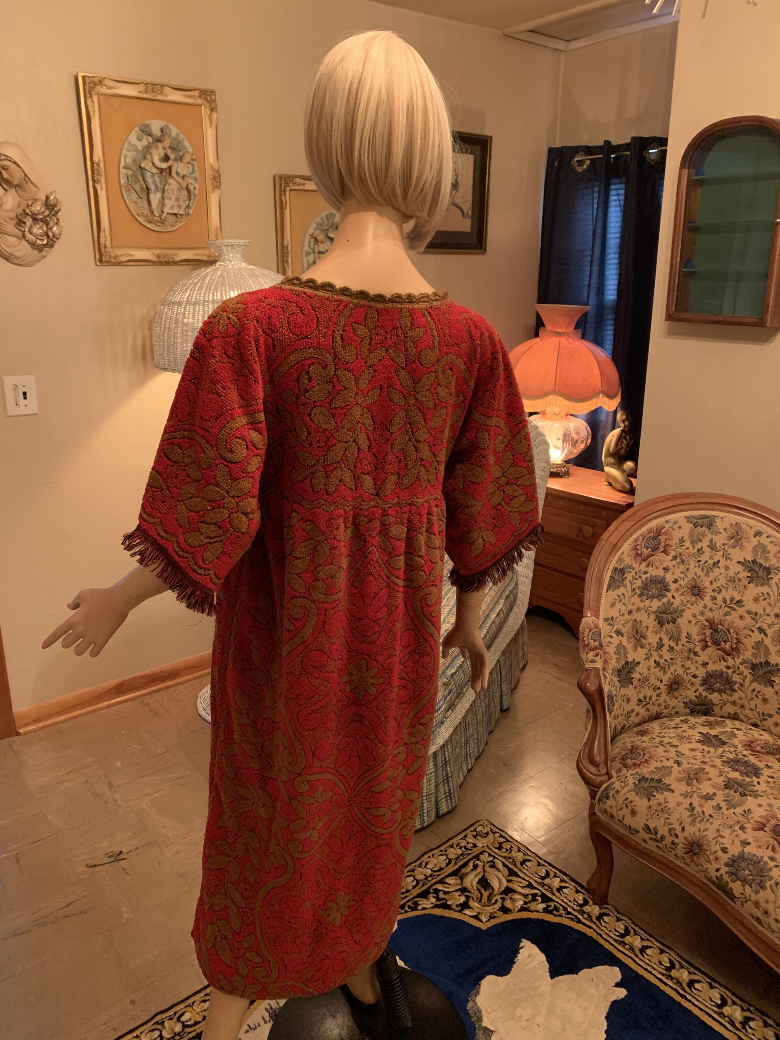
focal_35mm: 26
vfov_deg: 67.3
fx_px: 781
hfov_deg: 53.1
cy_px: 520
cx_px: 390
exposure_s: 1/30
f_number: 1.8
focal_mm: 4.25
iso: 640
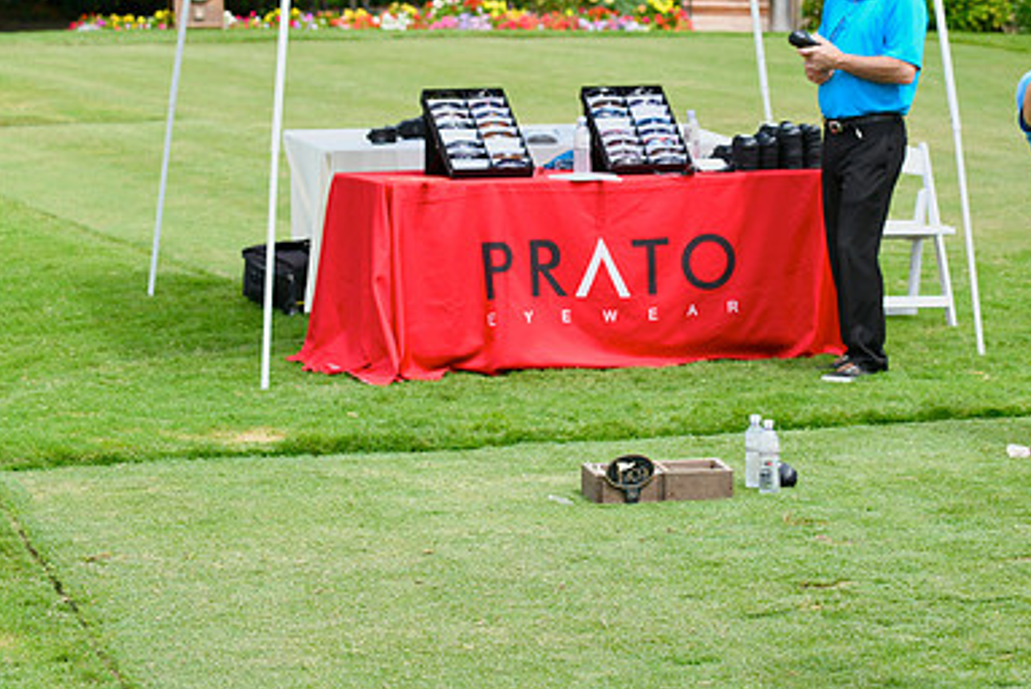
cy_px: 198
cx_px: 665
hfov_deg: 17.3
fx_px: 3382
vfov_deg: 11.6
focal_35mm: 118
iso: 400
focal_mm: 78
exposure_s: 1/1000
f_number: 5.6
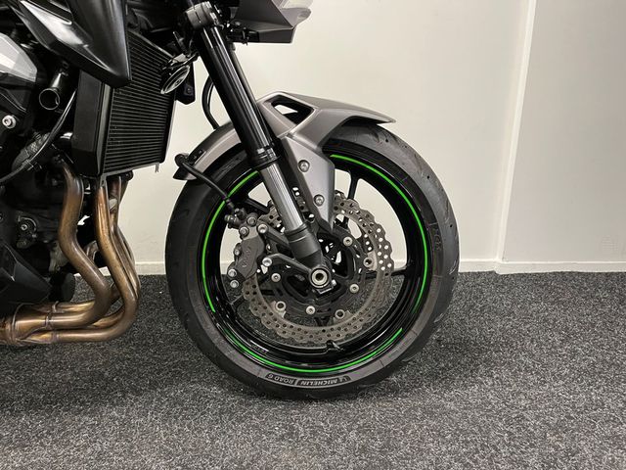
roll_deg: +0.3
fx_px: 470
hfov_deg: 67.3
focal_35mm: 26
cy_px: 235
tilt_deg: -16.7
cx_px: 313
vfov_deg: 53.1
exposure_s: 1/50
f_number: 1.6
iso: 250
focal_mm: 5.1
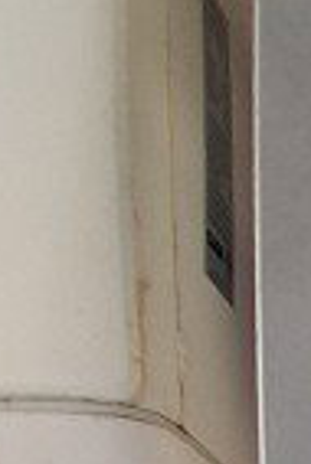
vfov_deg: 14.6
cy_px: 1051
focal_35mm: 101
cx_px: 737
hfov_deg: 11.4
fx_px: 1306
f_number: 2.2
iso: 160
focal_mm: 1.4
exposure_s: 1/60
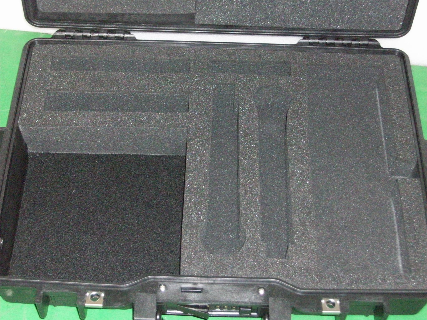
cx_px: 214
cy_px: 160
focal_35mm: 66
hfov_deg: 29.4
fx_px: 814
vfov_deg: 22.3
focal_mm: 11
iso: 320
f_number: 4.1
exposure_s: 1/76.6
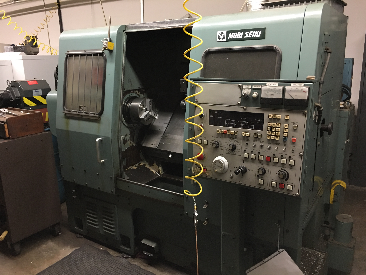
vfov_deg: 48.2
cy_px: 138
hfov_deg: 61.7
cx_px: 183
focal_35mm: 29
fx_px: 307
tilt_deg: -13.9
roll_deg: +1.8
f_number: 2.2
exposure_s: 1/10
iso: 80
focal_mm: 4.15
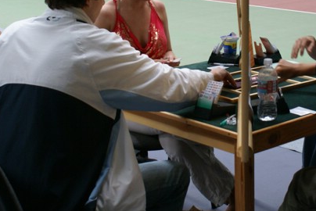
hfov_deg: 25.6
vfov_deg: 17.5
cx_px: 243
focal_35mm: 78
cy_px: 73
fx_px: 685
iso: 400
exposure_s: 1/40
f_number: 5.6
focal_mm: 30
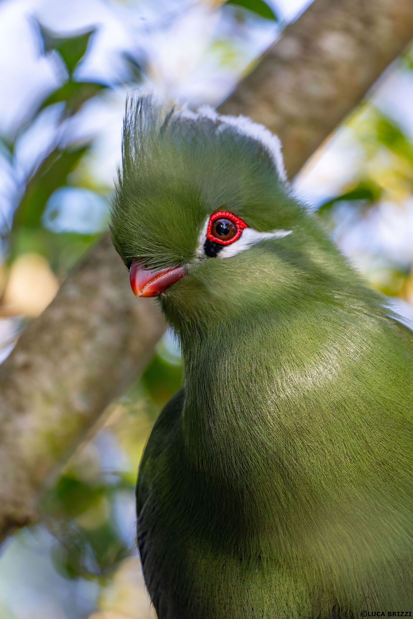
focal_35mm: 453
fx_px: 7795
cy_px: 310
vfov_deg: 4.6
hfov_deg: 3.0
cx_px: 206
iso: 800
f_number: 6.3
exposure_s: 1/125
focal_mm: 302
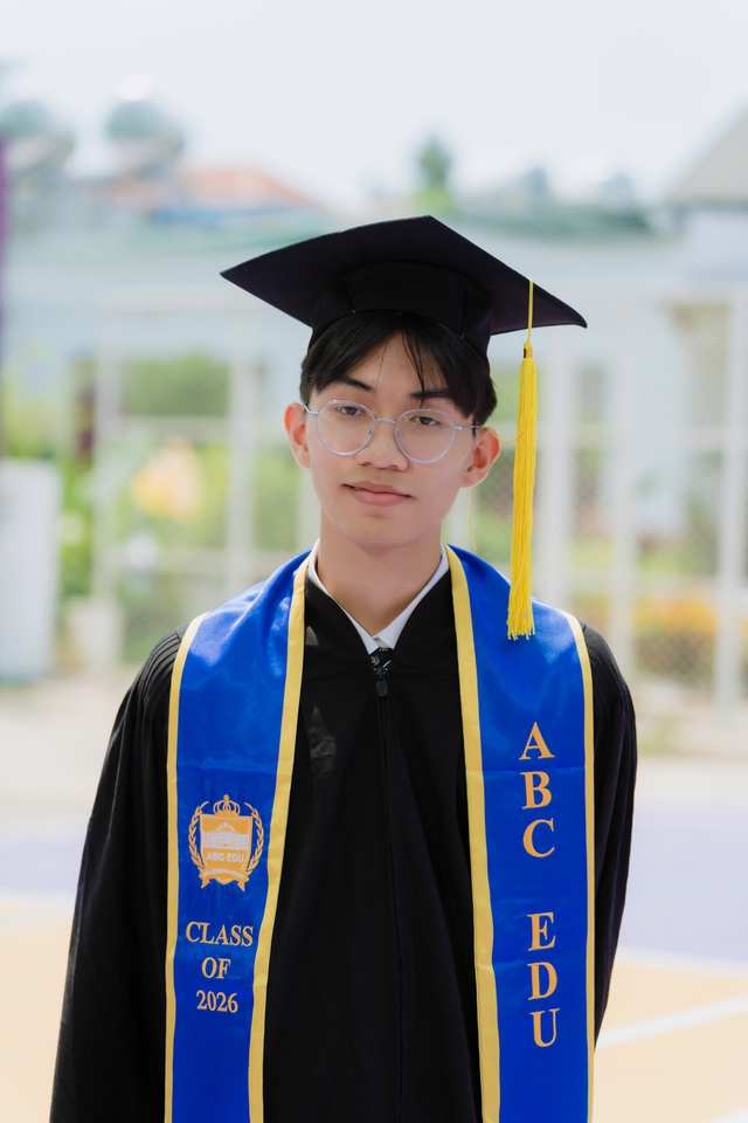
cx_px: 374
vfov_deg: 22.4
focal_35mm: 91
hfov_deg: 15.0
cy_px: 562
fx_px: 2836
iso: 250
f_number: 3.2
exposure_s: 1/2500
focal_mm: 91
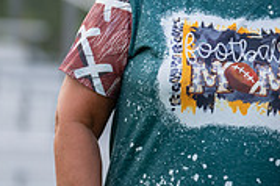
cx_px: 344
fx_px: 3574
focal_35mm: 460
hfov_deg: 4.5
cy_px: 26
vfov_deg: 3.0
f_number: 2.8
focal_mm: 142
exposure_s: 1/320
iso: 100
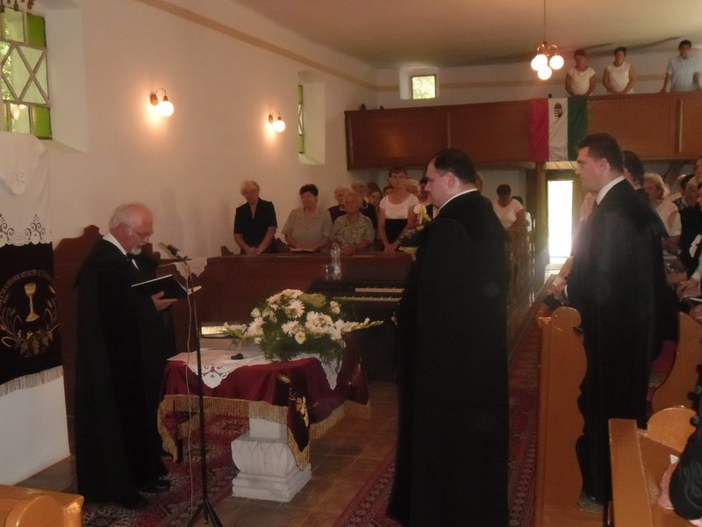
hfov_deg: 50.1
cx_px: 351
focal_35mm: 37
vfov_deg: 38.7
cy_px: 264
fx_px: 750
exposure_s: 1/45
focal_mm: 6.6
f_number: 4
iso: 400
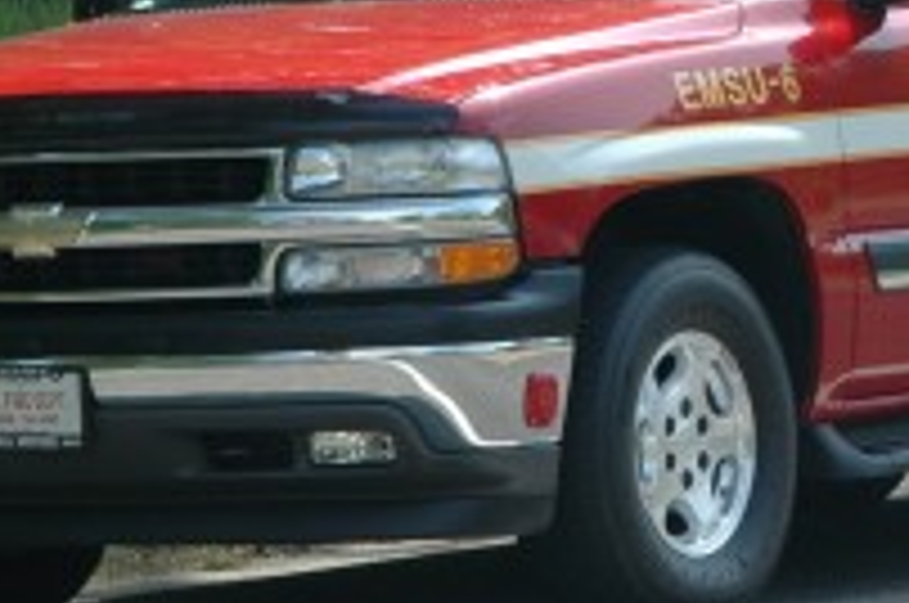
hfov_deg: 6.2
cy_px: 126
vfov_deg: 4.1
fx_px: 8395
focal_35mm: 333
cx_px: 783
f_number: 7.1
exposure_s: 1/200
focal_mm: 70
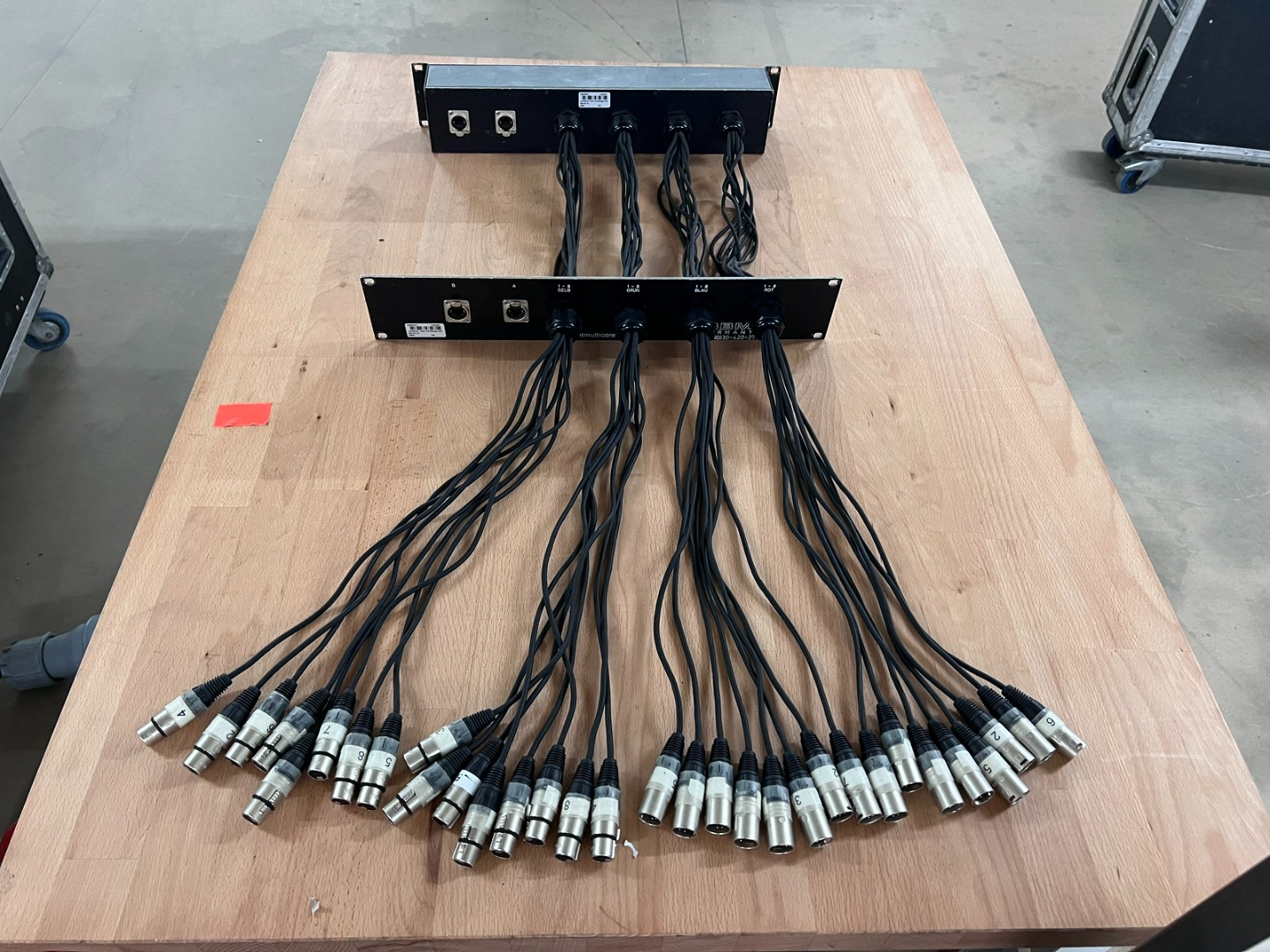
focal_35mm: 26
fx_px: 954
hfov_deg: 67.3
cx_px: 635
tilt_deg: -48.9
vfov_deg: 53.1
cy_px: 476
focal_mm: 5.7
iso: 320
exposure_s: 1/50
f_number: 1.5
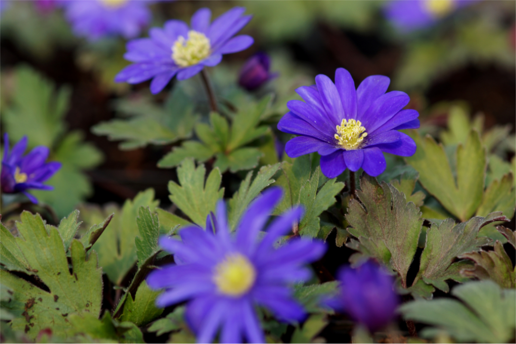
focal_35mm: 150
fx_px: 2150
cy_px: 172
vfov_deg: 9.1
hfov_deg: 13.7
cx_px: 258
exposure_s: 1/200
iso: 100
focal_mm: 100
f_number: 4.5
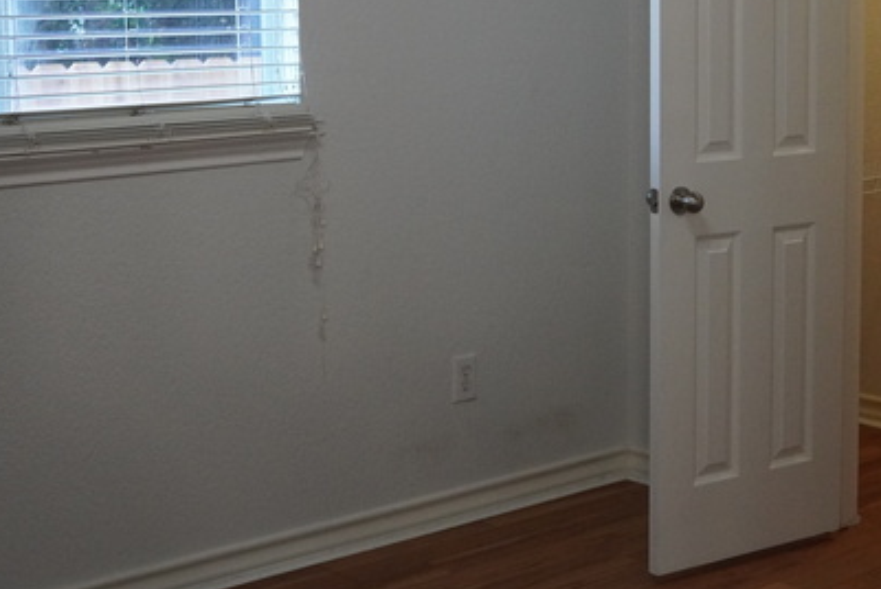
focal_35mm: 67
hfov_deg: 30.0
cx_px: 499
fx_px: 1641
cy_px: 140
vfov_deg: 20.2
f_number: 2.8
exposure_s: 1/640
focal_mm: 28
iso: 3200
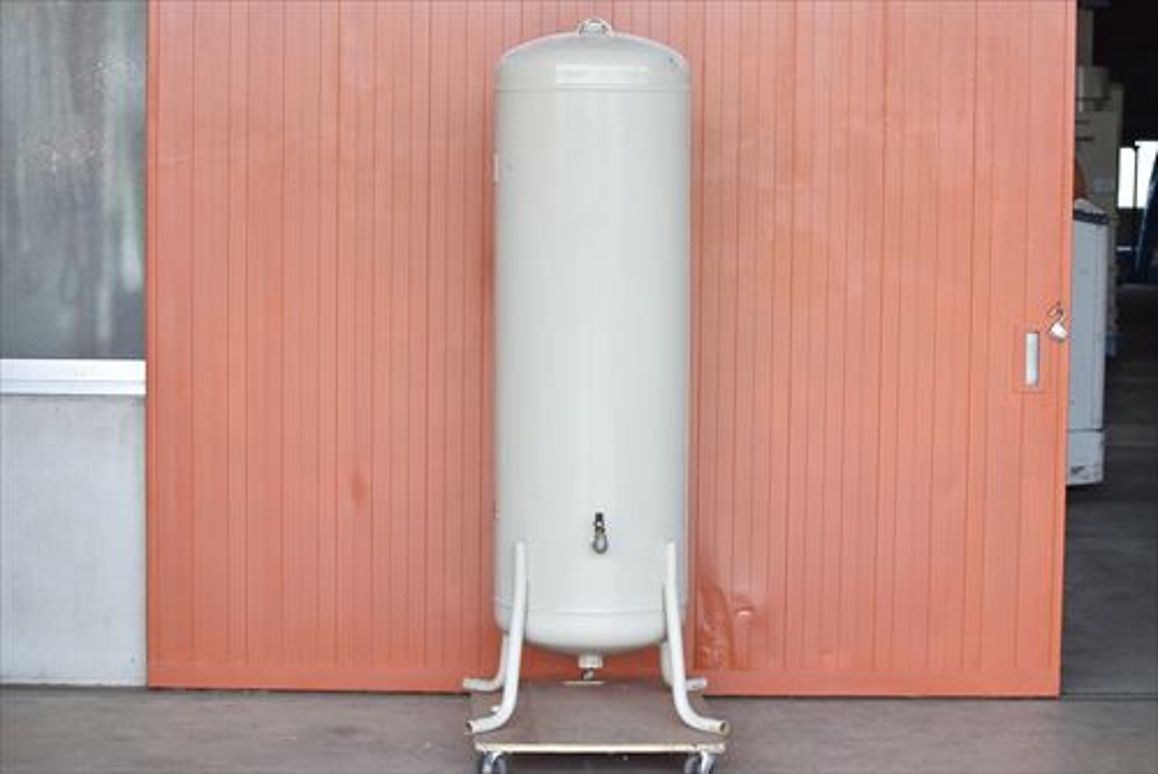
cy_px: 387
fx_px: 2655
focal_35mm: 82
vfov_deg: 16.6
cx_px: 579
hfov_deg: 24.6
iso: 1250
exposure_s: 1/640
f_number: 6.3
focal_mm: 55
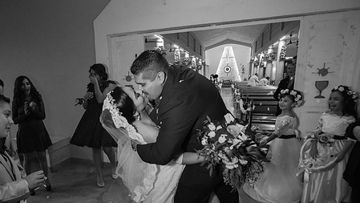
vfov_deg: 48.9
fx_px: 220
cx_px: 137
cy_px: 132
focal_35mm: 23
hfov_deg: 77.4
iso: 1600
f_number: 3.5
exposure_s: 1/100
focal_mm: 17
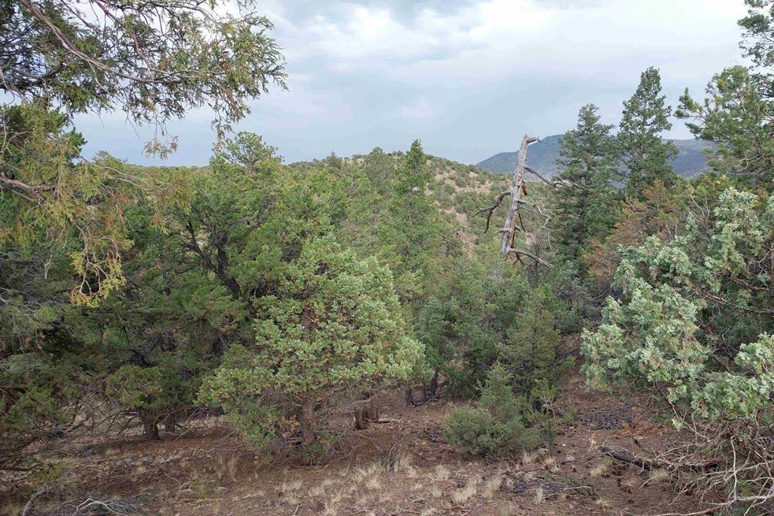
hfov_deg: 69.4
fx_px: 559
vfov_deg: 49.4
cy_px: 296
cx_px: 394
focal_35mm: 26
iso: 40
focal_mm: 5.23
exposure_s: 1/241
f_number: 1.8
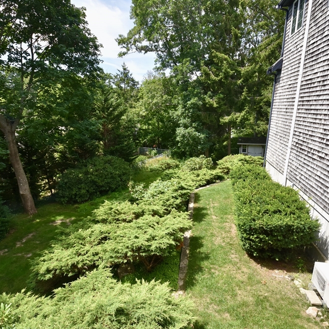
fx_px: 215
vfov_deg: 74.8
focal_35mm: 20
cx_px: 160
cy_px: 169
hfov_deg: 74.8
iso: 450
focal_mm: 10
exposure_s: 1/500
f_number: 8
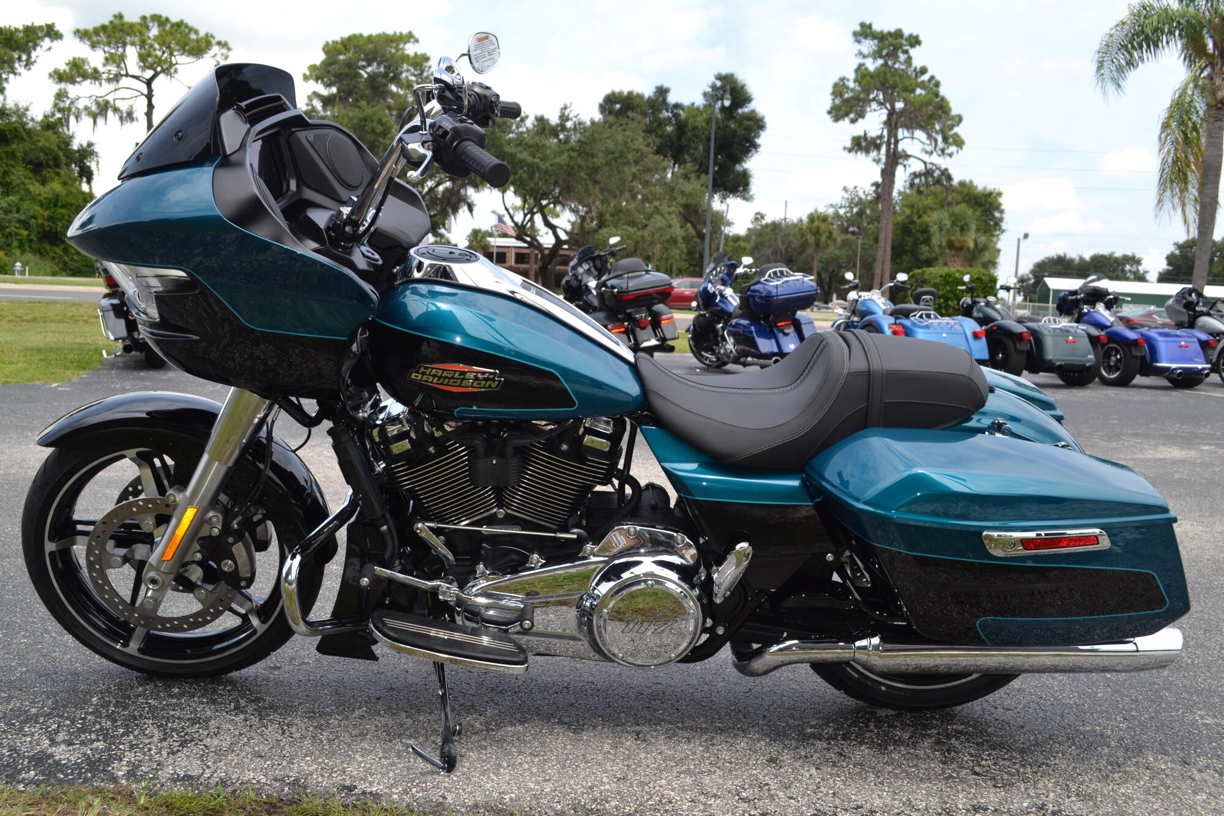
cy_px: 408
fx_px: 1122
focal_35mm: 33
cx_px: 612
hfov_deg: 57.2
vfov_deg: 40.0
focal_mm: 22
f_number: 7.1
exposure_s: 1/200
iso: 100
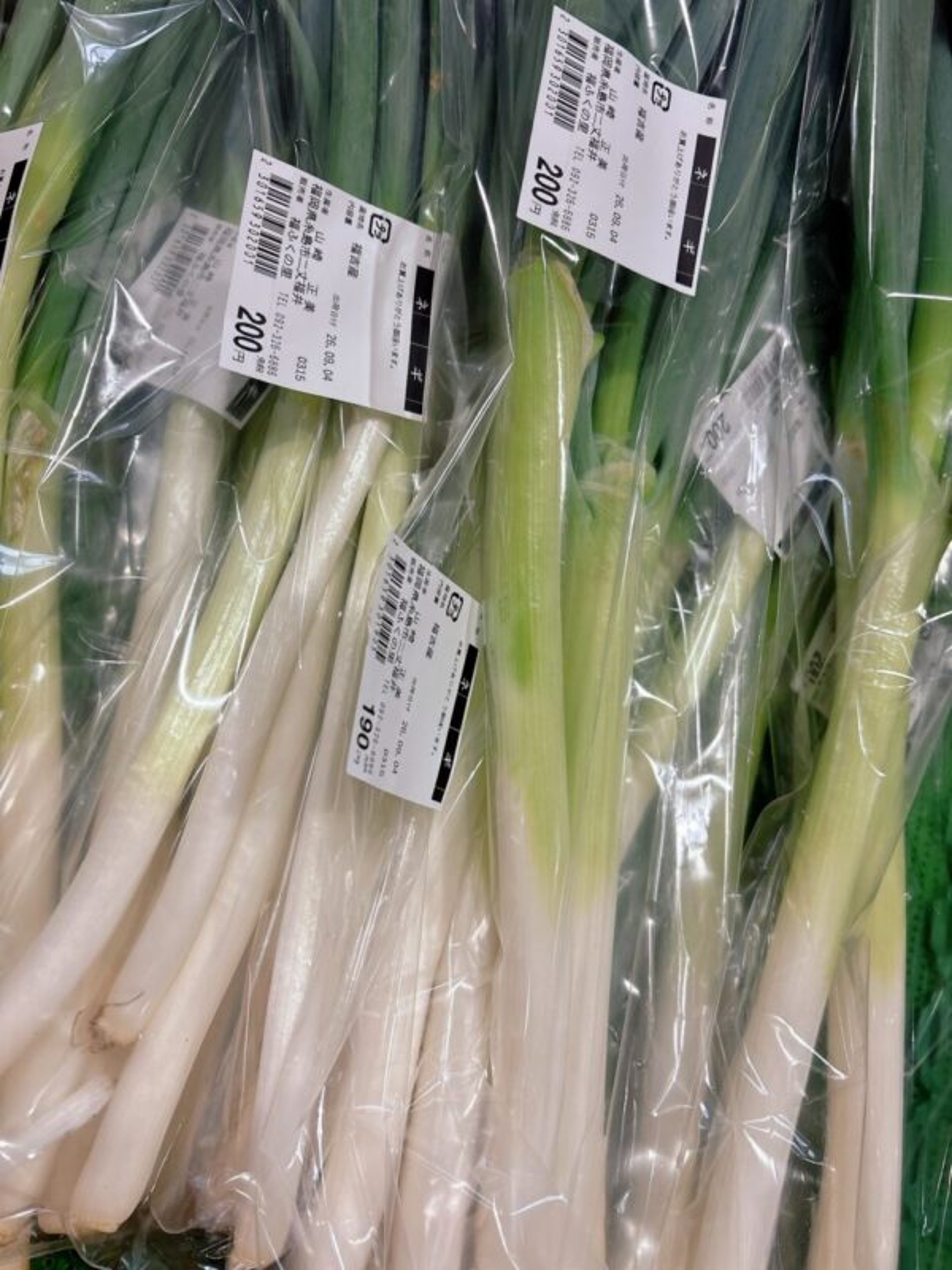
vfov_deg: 67.3
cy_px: 635
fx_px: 953
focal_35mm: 26
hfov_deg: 53.1
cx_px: 476
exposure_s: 1/120
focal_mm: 5.96
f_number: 1.6
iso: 100
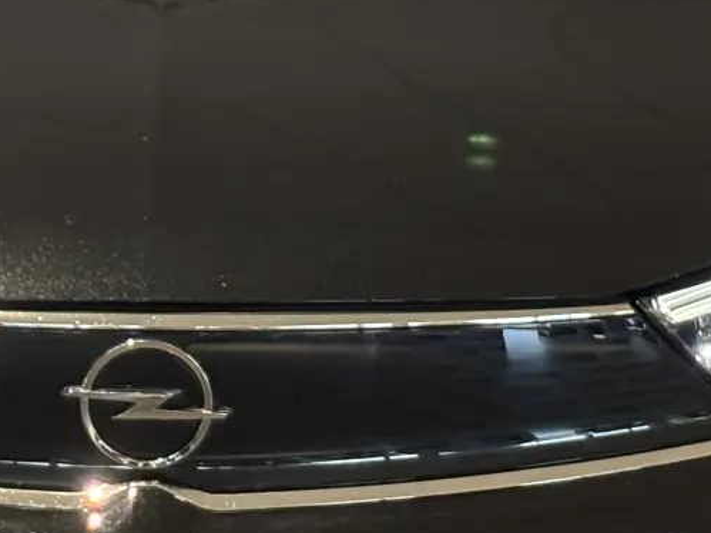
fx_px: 4107
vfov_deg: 7.4
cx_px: 224
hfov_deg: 9.9
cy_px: 200
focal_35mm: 200
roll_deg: +1.1
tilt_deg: -9.9
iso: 125
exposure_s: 1/60
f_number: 1.6
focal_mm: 5.96
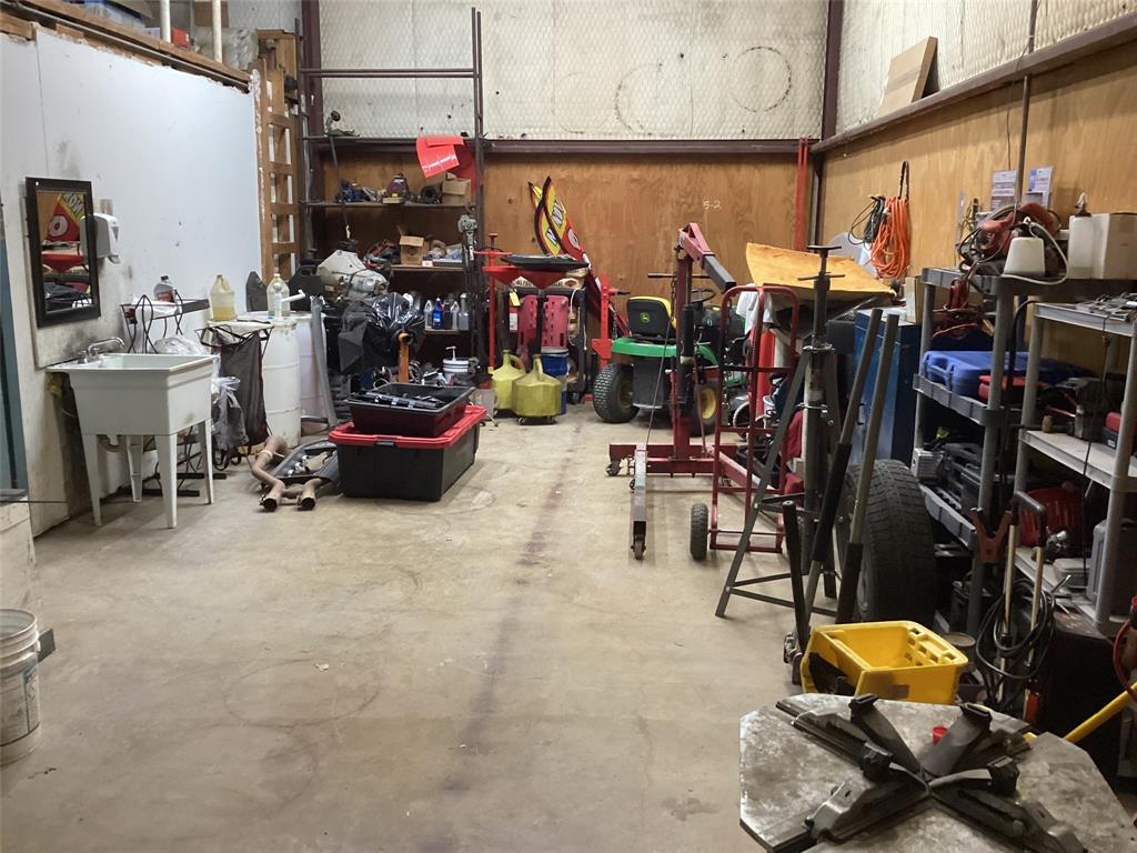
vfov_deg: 45.4
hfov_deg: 58.4
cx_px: 568
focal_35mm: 31
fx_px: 1018
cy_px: 426
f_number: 2.4
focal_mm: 3.3
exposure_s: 1/60
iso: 320
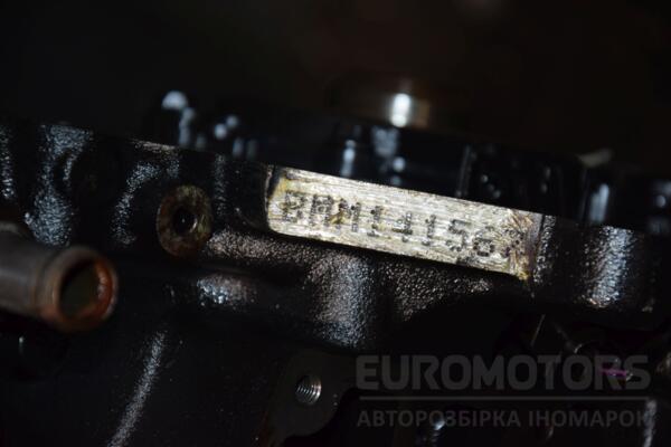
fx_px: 2935
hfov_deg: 13.0
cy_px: 224
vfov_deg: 8.7
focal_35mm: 158
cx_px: 336
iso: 800
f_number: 5.6
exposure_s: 1/60
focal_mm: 105
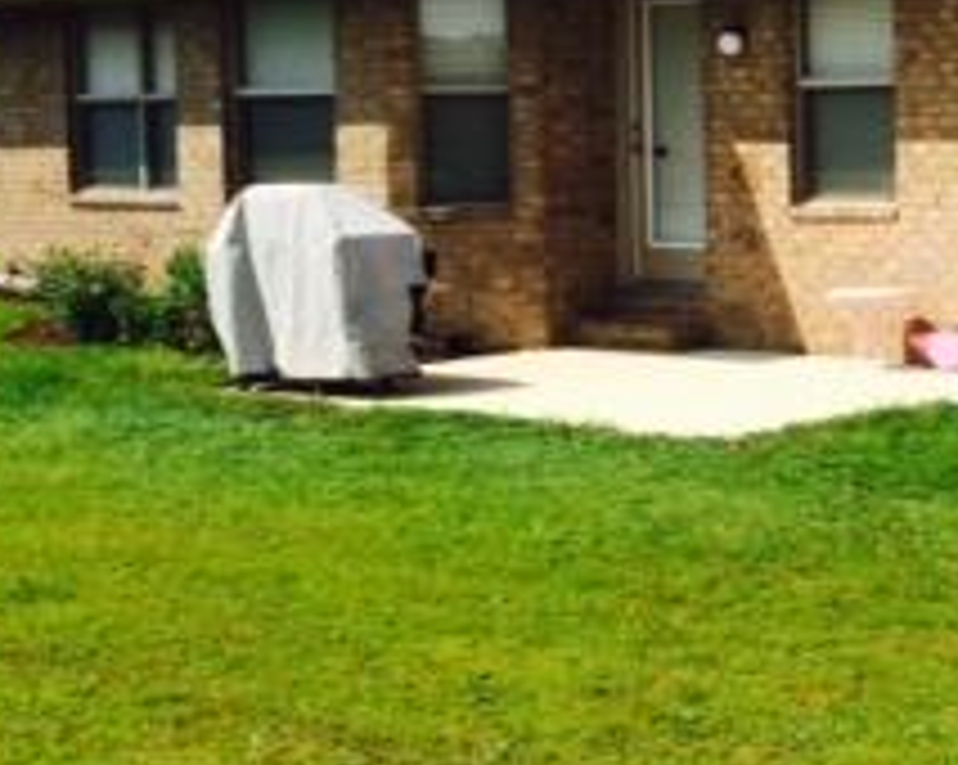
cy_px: 238
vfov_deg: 17.4
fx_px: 2493
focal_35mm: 88
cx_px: 1228
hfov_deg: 20.0
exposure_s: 1/3165
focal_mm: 4.12
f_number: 2.2
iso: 40
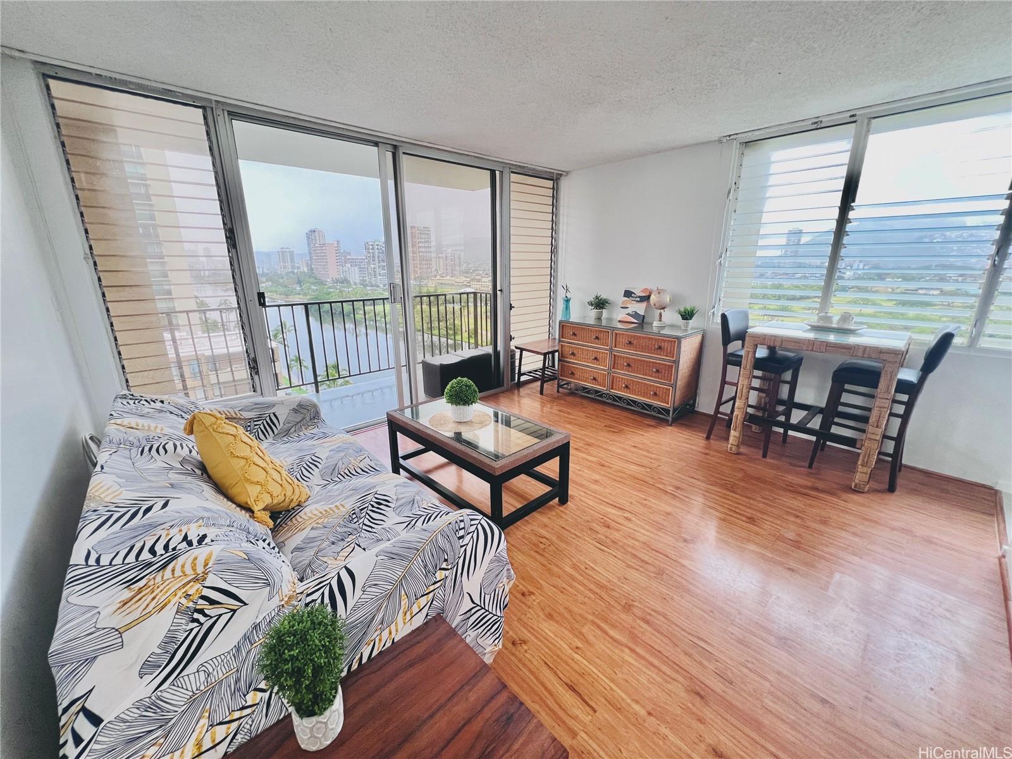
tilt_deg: -17.1
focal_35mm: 13
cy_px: 380
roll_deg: +0.0
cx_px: 506
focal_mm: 1.57
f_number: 1.8
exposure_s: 1/60
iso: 200
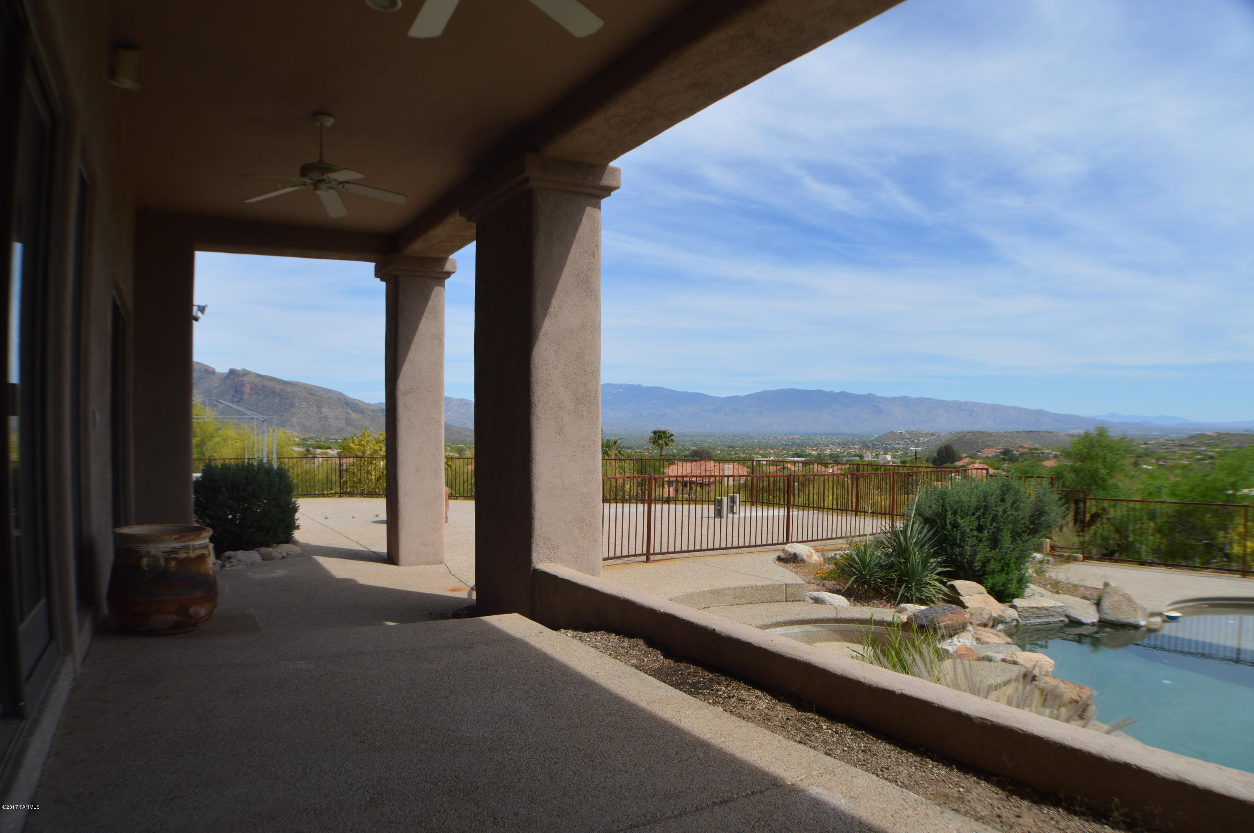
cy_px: 416
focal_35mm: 30
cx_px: 627
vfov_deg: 43.5
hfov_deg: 62.0
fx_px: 1044
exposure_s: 1/250
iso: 100
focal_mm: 20
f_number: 8
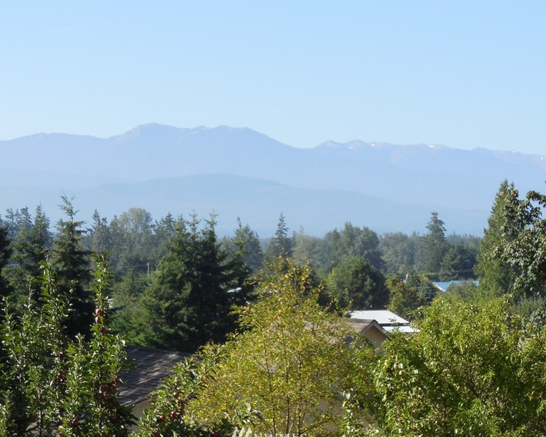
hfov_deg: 18.1
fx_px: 1713
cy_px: 188
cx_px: 270
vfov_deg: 14.5
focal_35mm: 106
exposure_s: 1/400
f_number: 4.6
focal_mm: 14.5
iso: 125
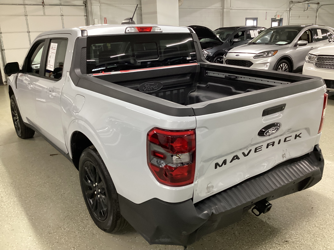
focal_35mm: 31
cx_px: 167
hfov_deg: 58.4
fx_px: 299
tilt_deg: -17.9
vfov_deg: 45.4
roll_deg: +1.7
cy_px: 125
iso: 250
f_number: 2.4
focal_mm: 3.3
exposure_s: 1/40
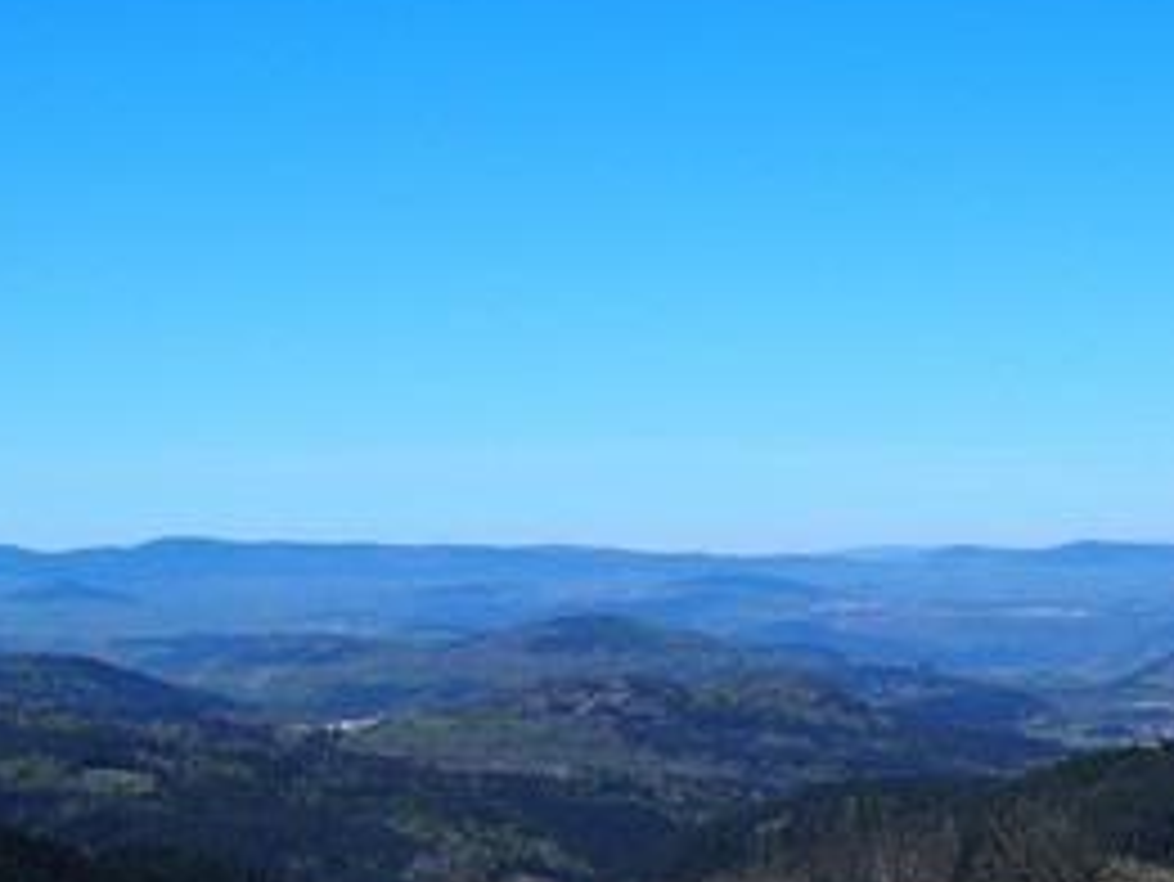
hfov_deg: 19.1
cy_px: 580
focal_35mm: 103
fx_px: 3495
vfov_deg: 14.4
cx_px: 594
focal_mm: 9
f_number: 5.6
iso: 100
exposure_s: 1/640
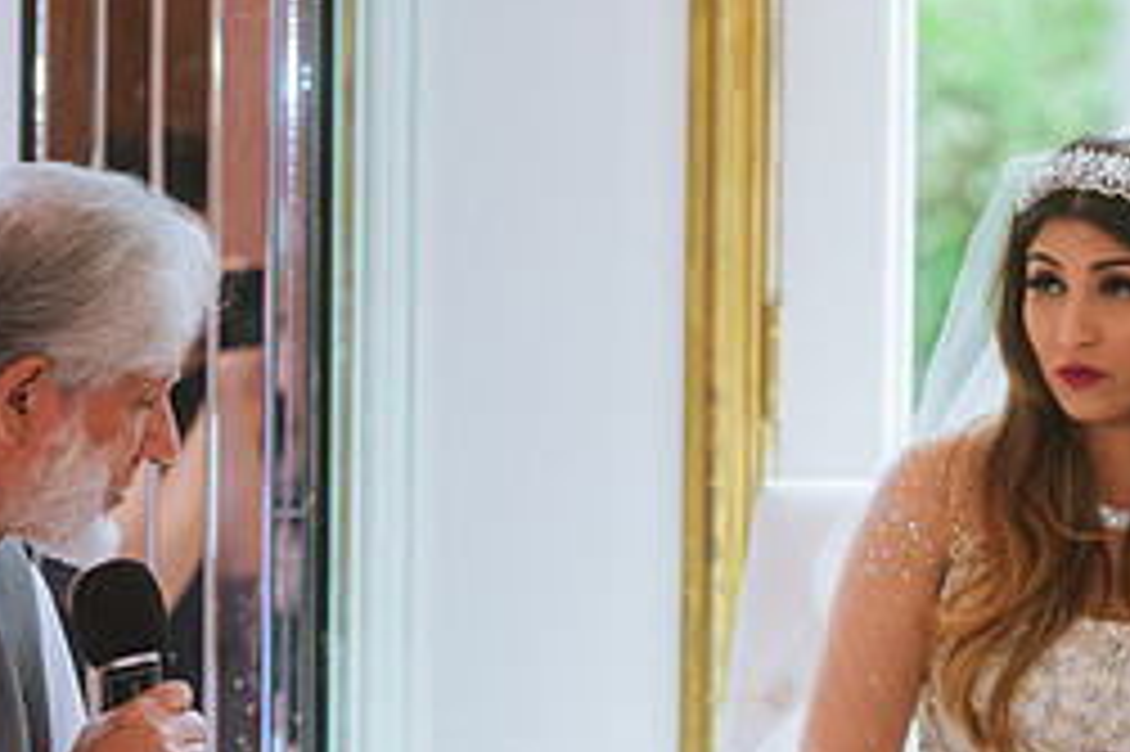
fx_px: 8406
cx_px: 873
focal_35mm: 268
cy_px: 637
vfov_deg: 5.1
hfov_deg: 7.7
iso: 1250
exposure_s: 1/160
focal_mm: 116
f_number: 2.8
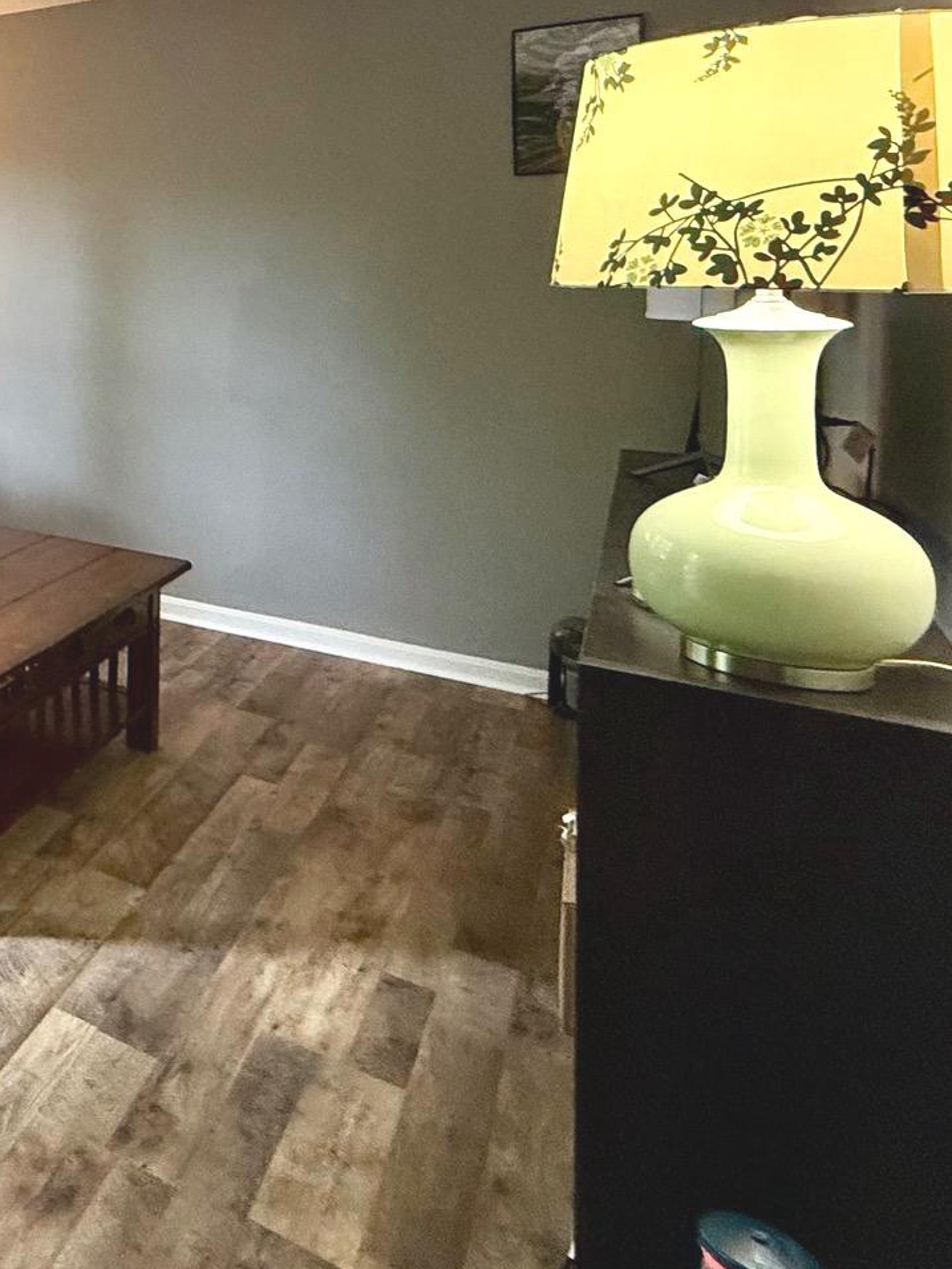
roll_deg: +0.0
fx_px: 1100
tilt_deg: -0.3
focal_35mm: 30
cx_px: -373
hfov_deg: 31.6
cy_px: 284
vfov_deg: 56.3
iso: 500
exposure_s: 1/60
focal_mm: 2.22
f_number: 2.2
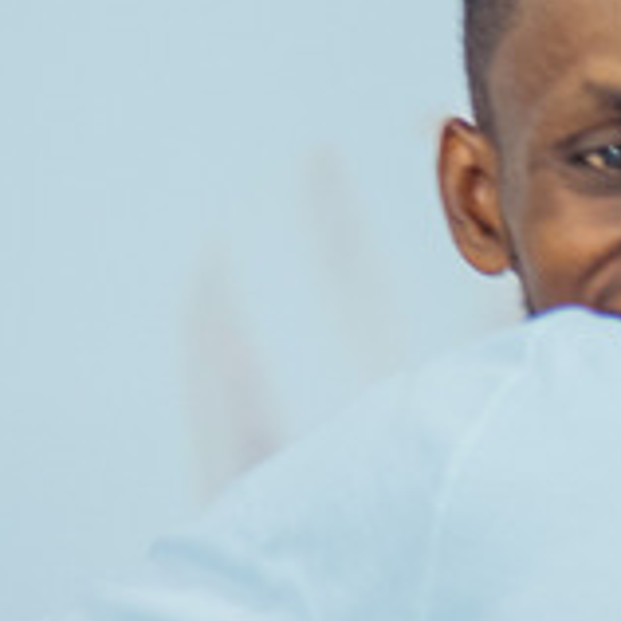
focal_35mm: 909
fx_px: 18449
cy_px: 684
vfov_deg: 1.9
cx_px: 1018
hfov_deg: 1.9
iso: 800
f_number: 2.8
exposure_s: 1/125
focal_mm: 165
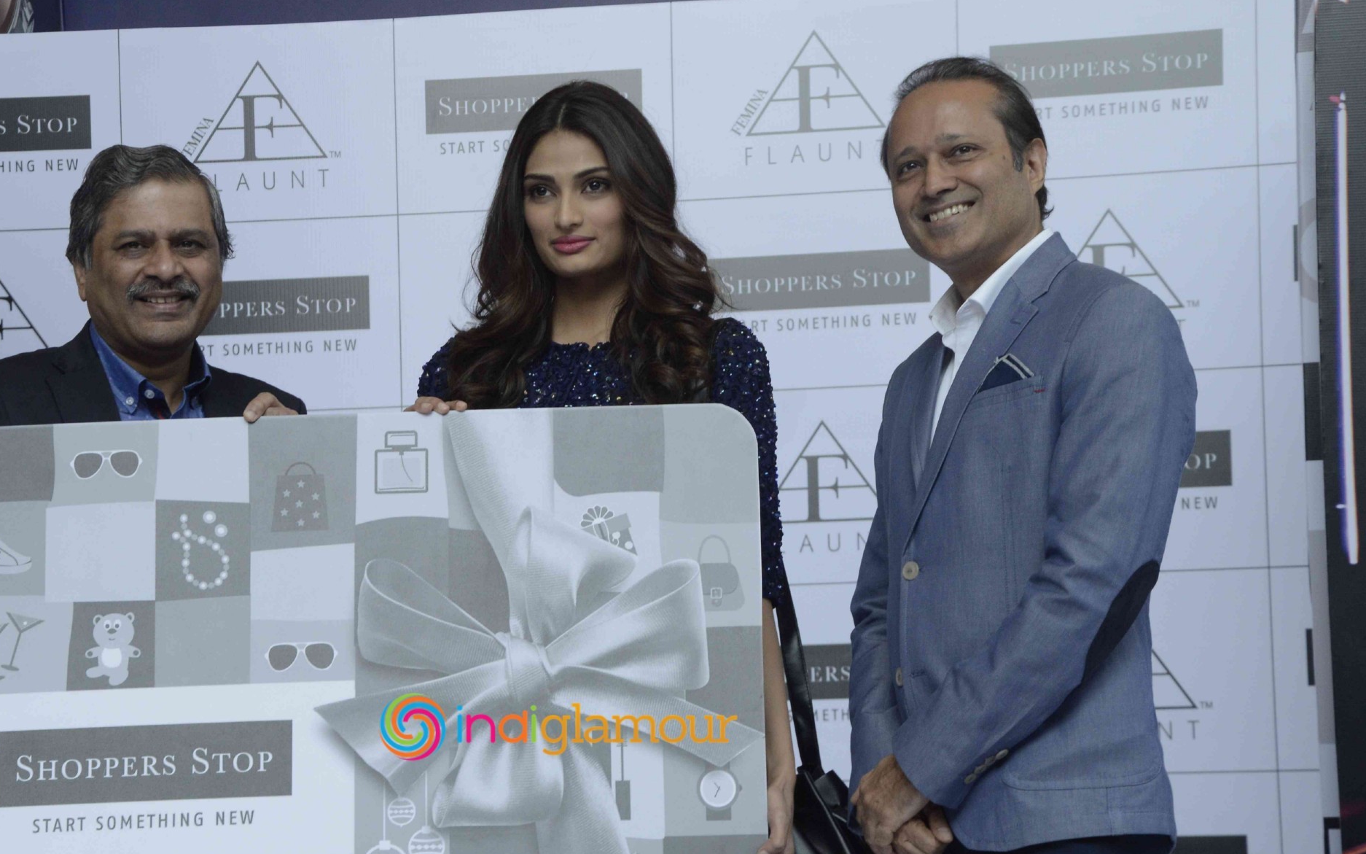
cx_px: 558
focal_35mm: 114
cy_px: 509
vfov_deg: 11.5
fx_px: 4244
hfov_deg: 18.3
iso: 800
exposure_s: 1/200
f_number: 9
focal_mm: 62
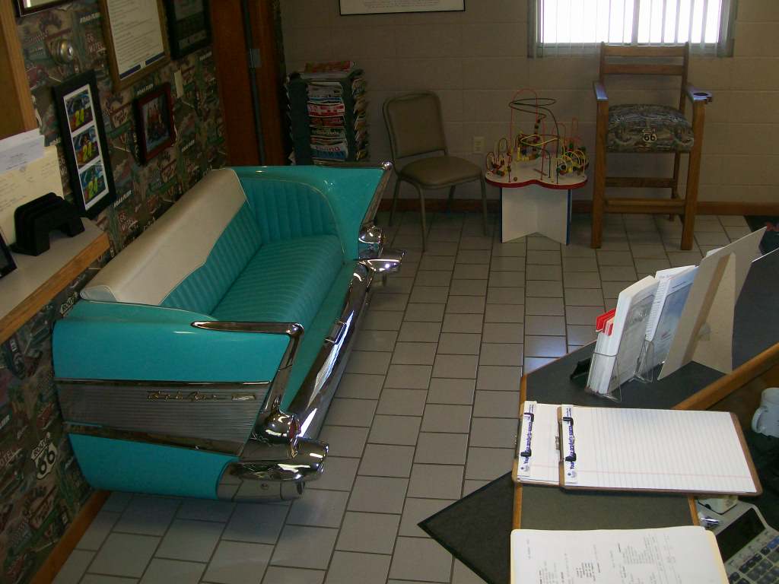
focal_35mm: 36
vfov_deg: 39.7
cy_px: 292
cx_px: 390
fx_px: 810
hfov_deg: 51.4
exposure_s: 1/64
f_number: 2.7
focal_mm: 6
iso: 140
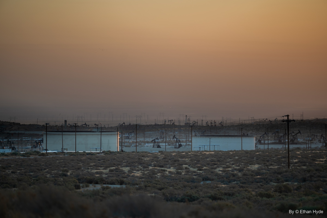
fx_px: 1815
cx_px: 164
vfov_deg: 6.9
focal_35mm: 200
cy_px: 109
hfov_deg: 10.3
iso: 100
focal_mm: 200
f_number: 2.8
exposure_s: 1/200
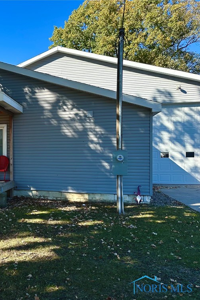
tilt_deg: +1.7
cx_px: -4
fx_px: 283
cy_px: 153
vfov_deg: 55.8
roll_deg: +0.5
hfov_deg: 35.0
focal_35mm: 34
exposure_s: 1/1779
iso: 80
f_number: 1.78
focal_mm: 6.86
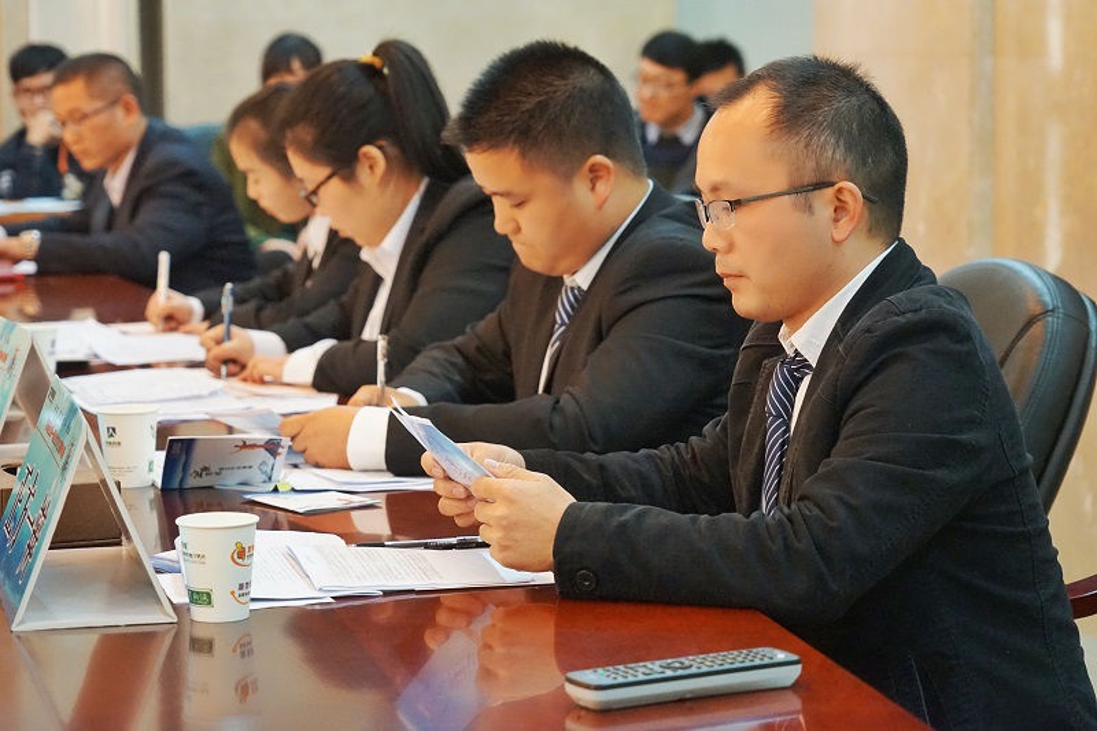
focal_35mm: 103
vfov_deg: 13.3
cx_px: 548
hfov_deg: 19.8
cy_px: 366
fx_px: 3138
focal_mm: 103
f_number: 6.3
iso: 6400
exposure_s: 1/50
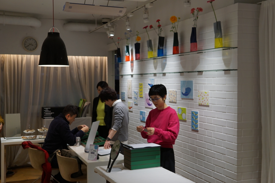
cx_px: 138
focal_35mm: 45
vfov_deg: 29.8
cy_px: 92
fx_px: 343
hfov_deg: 43.6
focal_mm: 30
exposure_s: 1/160
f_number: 4
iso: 500
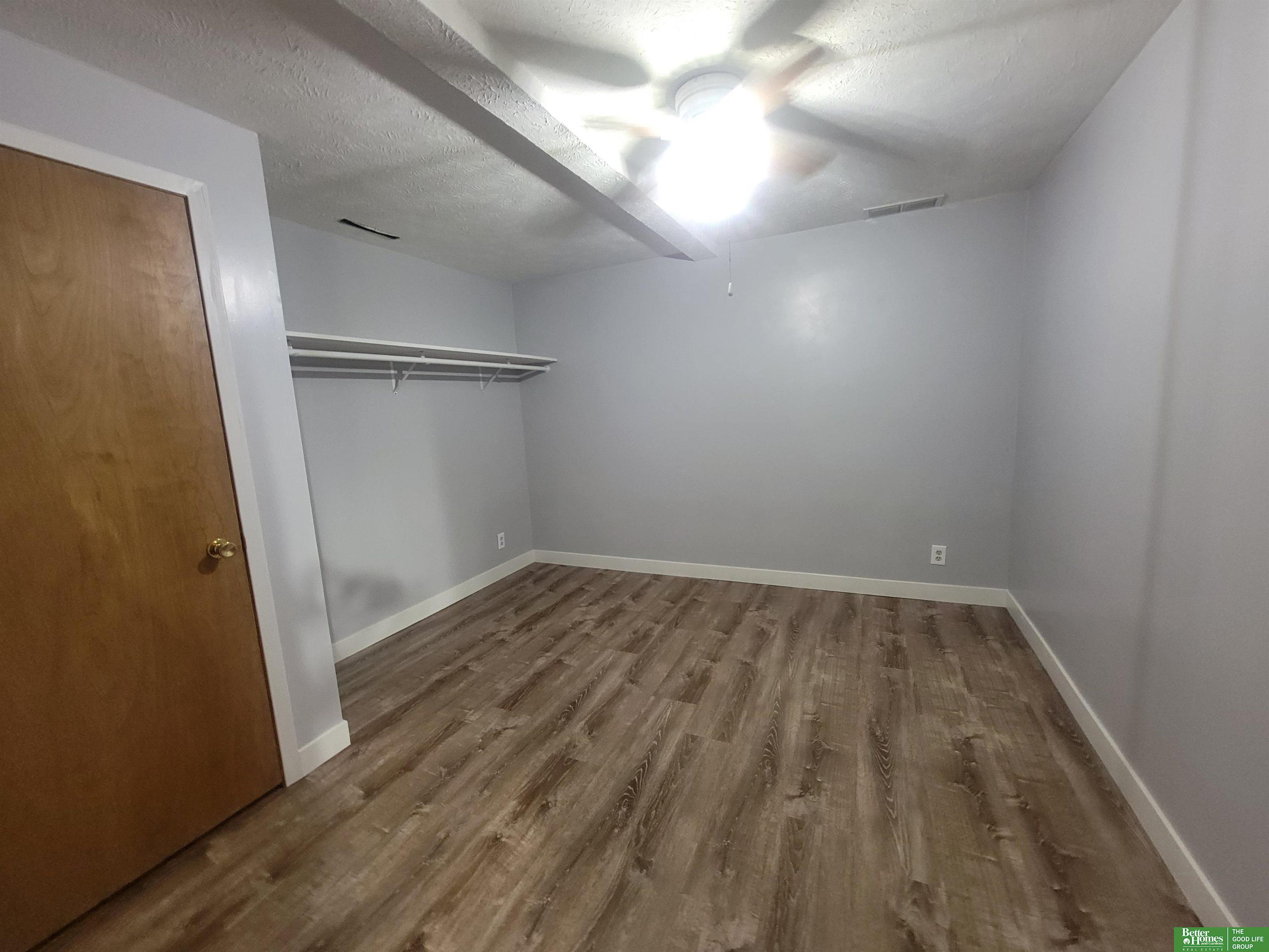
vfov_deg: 89.9
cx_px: 634
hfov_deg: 106.2
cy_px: 476
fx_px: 477
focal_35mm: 13
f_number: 2.2
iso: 500
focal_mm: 2.2
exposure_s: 1/30
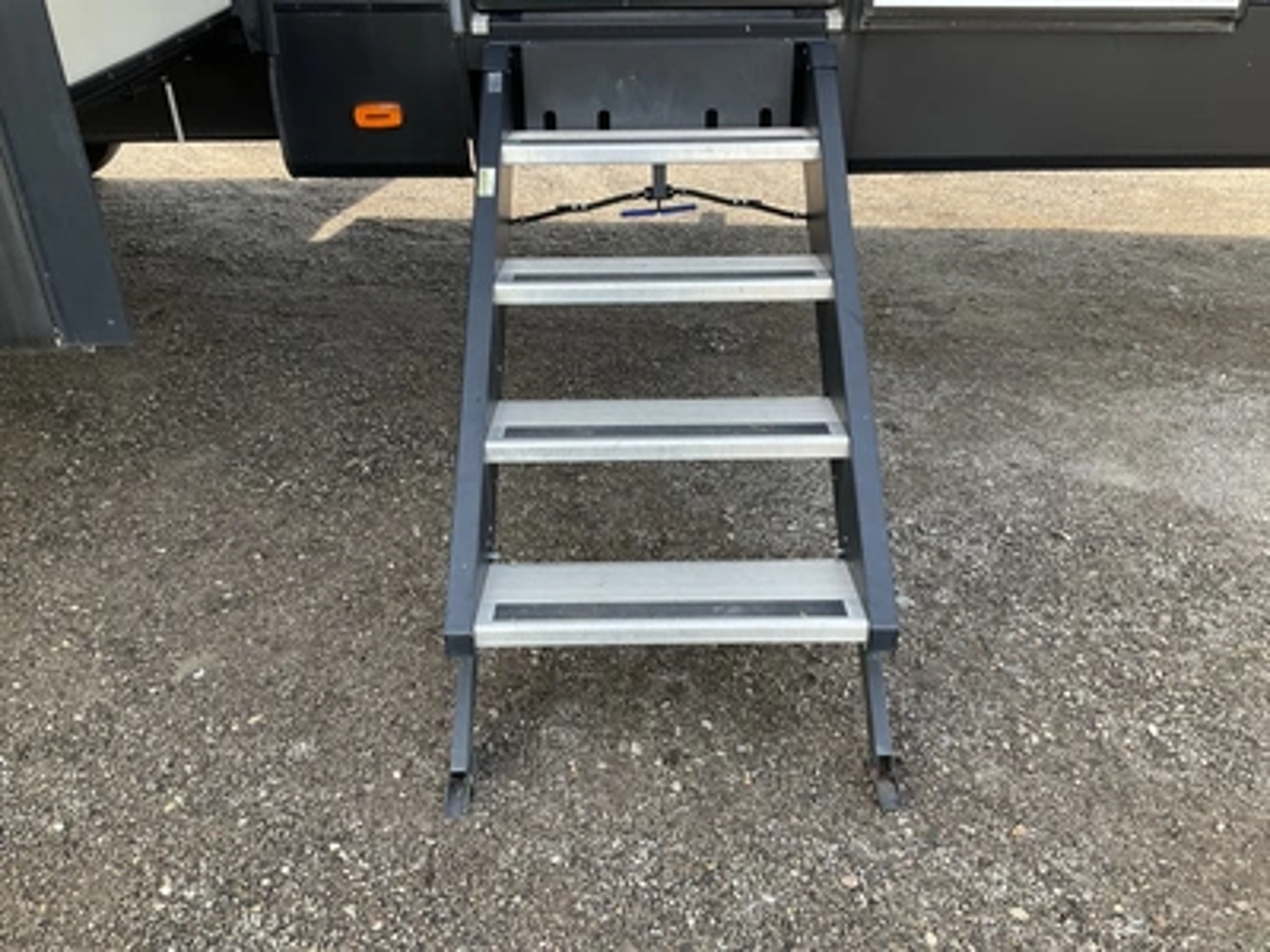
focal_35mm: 29
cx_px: 635
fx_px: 1064
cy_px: 476
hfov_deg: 61.7
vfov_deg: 48.2
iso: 20
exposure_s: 1/171
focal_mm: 3
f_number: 1.8
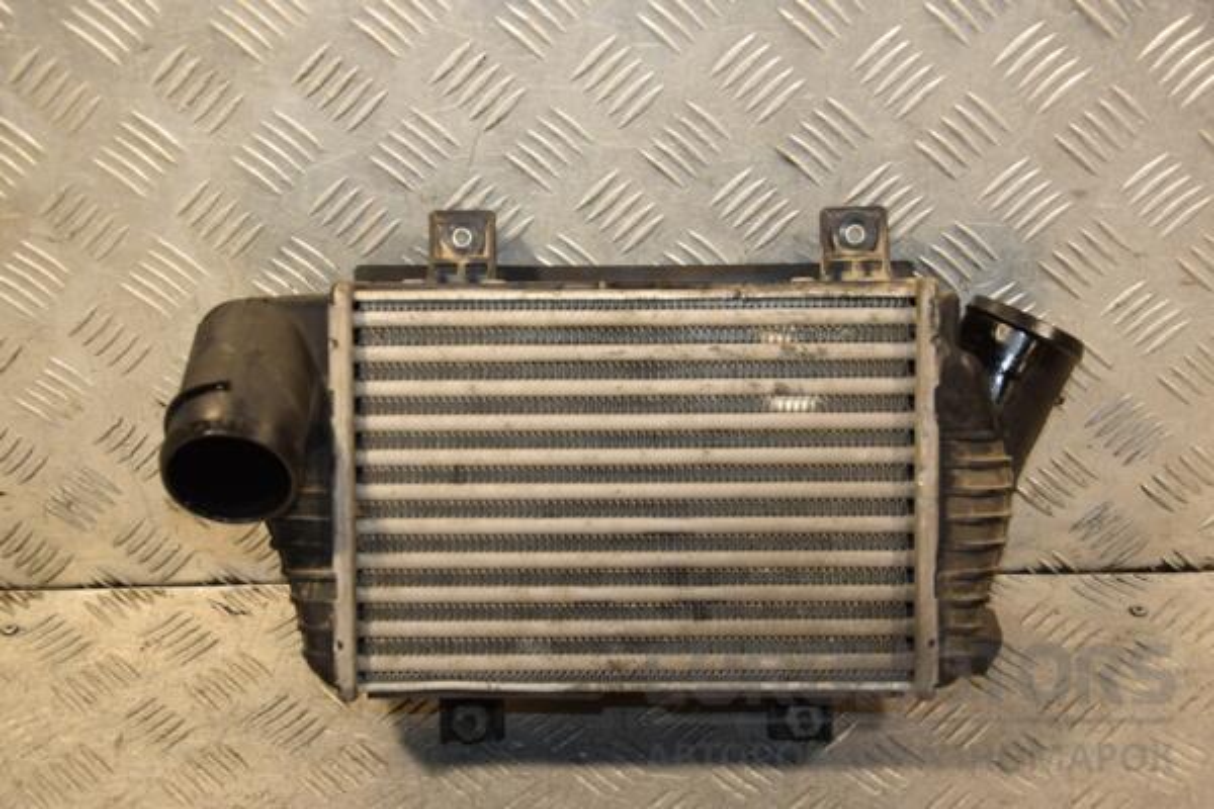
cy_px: 404
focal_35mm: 57
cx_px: 607
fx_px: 1922
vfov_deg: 23.8
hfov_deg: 35.1
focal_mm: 38
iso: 800
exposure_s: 1/160
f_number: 5
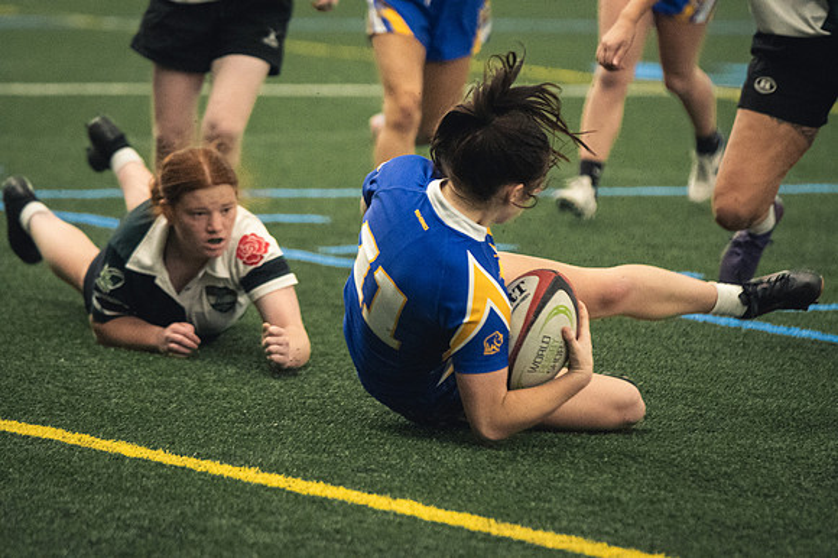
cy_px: 279
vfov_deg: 4.6
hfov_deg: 6.9
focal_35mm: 300
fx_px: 6979
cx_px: 419
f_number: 2.8
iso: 10000
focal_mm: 200
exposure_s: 1/500
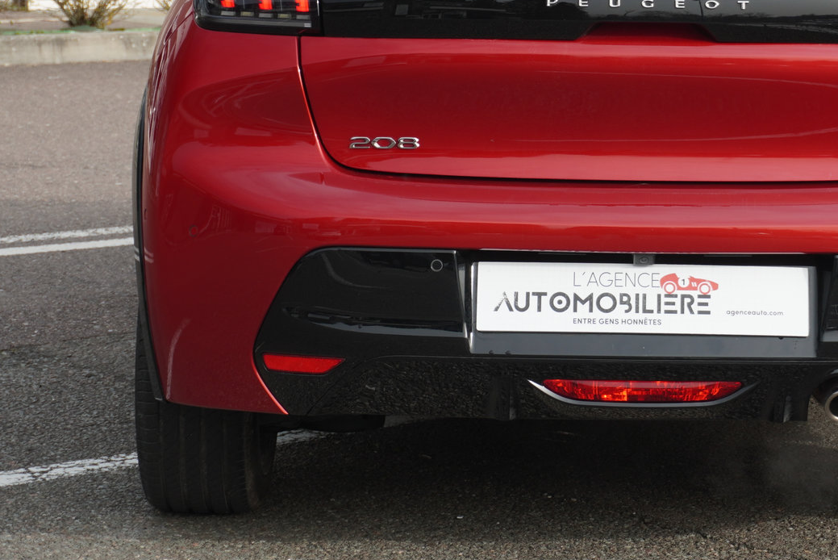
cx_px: 664
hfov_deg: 15.7
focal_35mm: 130
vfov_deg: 10.5
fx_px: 3027
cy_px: 81
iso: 100
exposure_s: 1/100
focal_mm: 45
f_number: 5.6
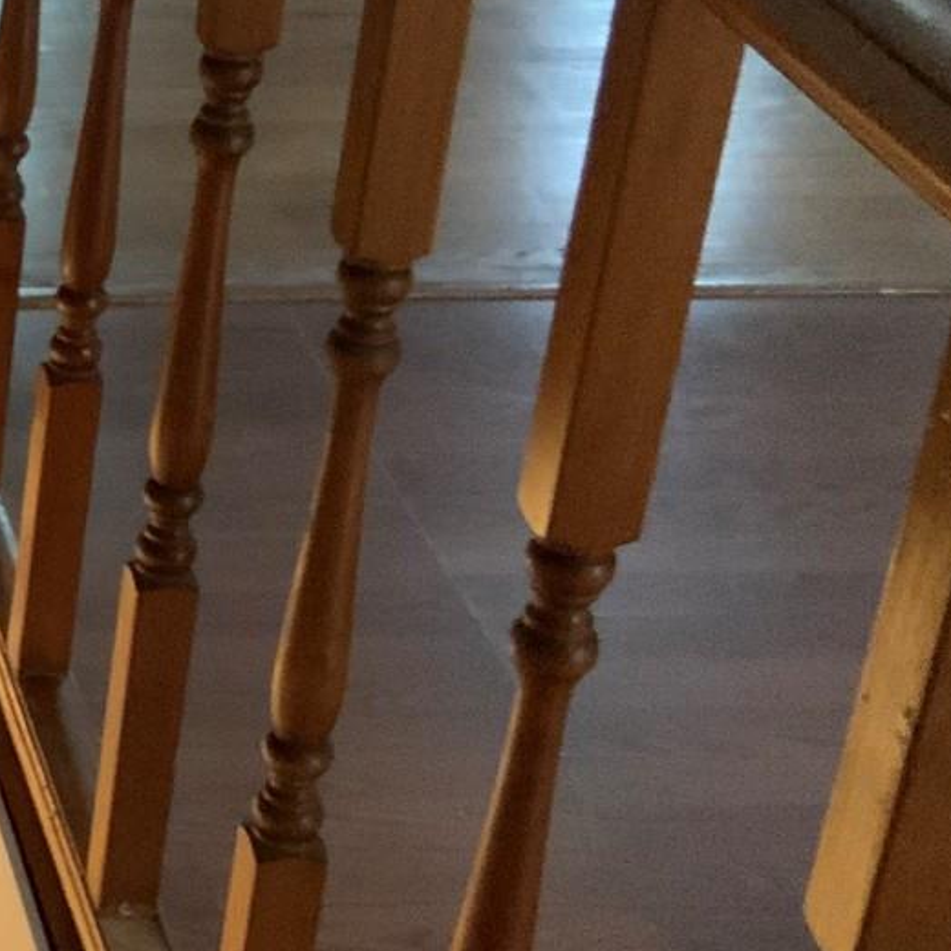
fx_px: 3139
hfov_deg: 15.3
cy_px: 483
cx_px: -660
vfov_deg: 17.2
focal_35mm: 101
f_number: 1.8
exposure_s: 1/30
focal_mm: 3
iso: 400
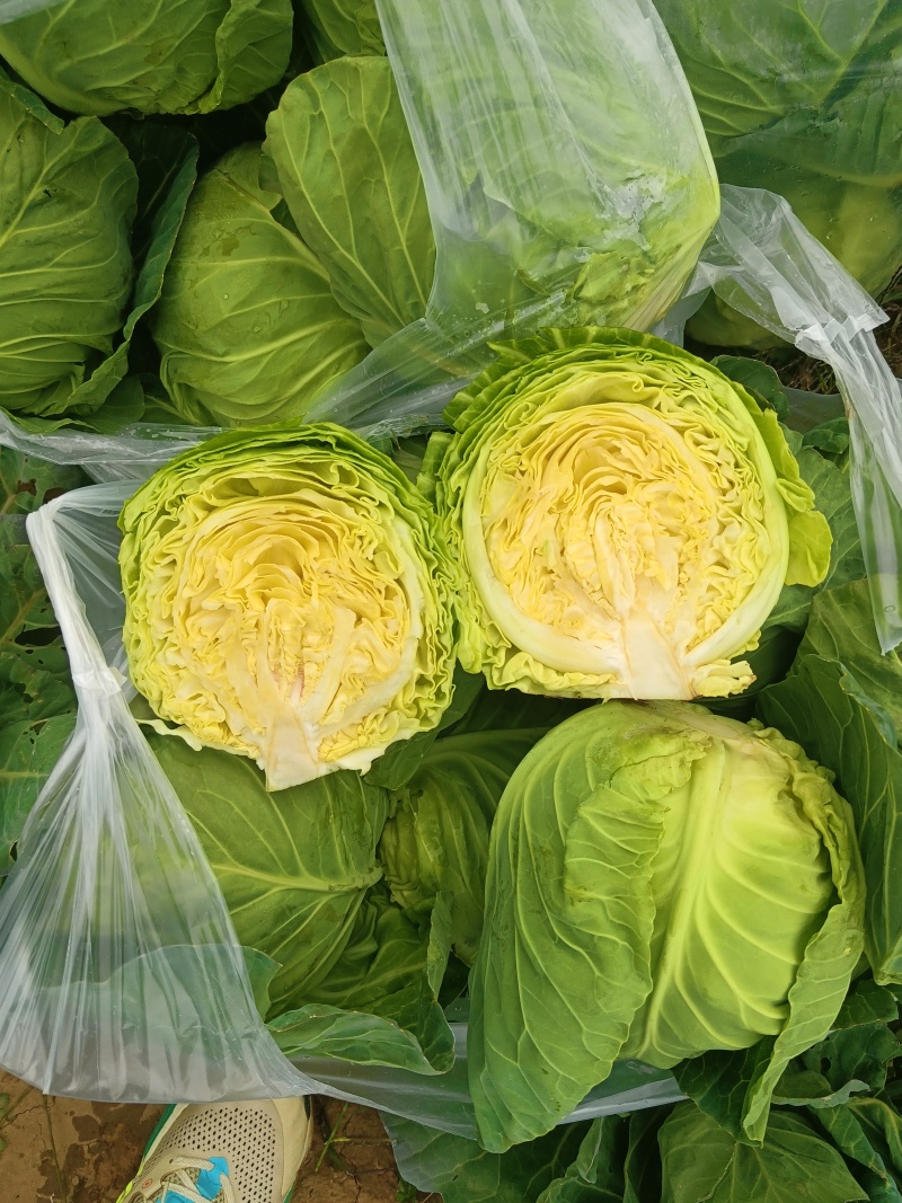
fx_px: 938
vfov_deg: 65.3
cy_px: 602
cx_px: 451
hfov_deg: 51.3
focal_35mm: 27
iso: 100
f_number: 1.9
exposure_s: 1/496
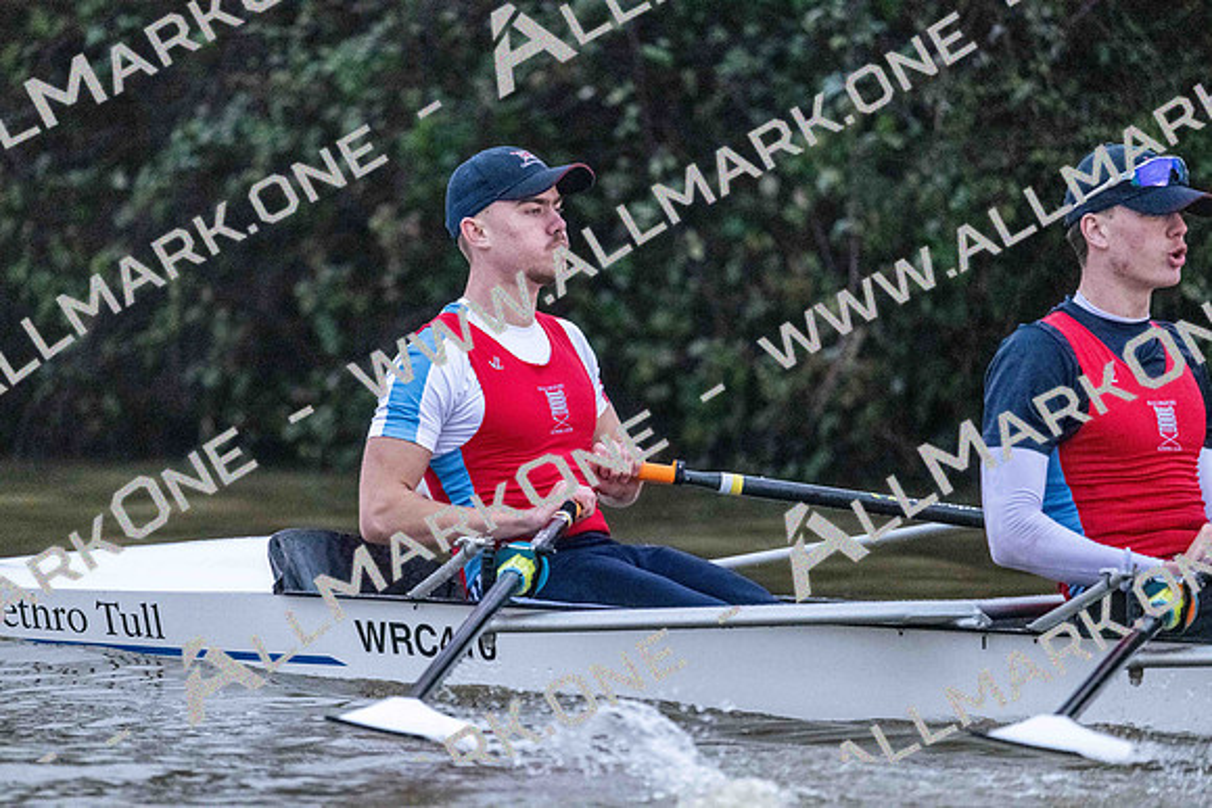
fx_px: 13469
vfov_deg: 3.4
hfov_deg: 5.2
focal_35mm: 400
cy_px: 404
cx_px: 606
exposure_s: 1/1600
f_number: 4.5
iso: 16000
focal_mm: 400
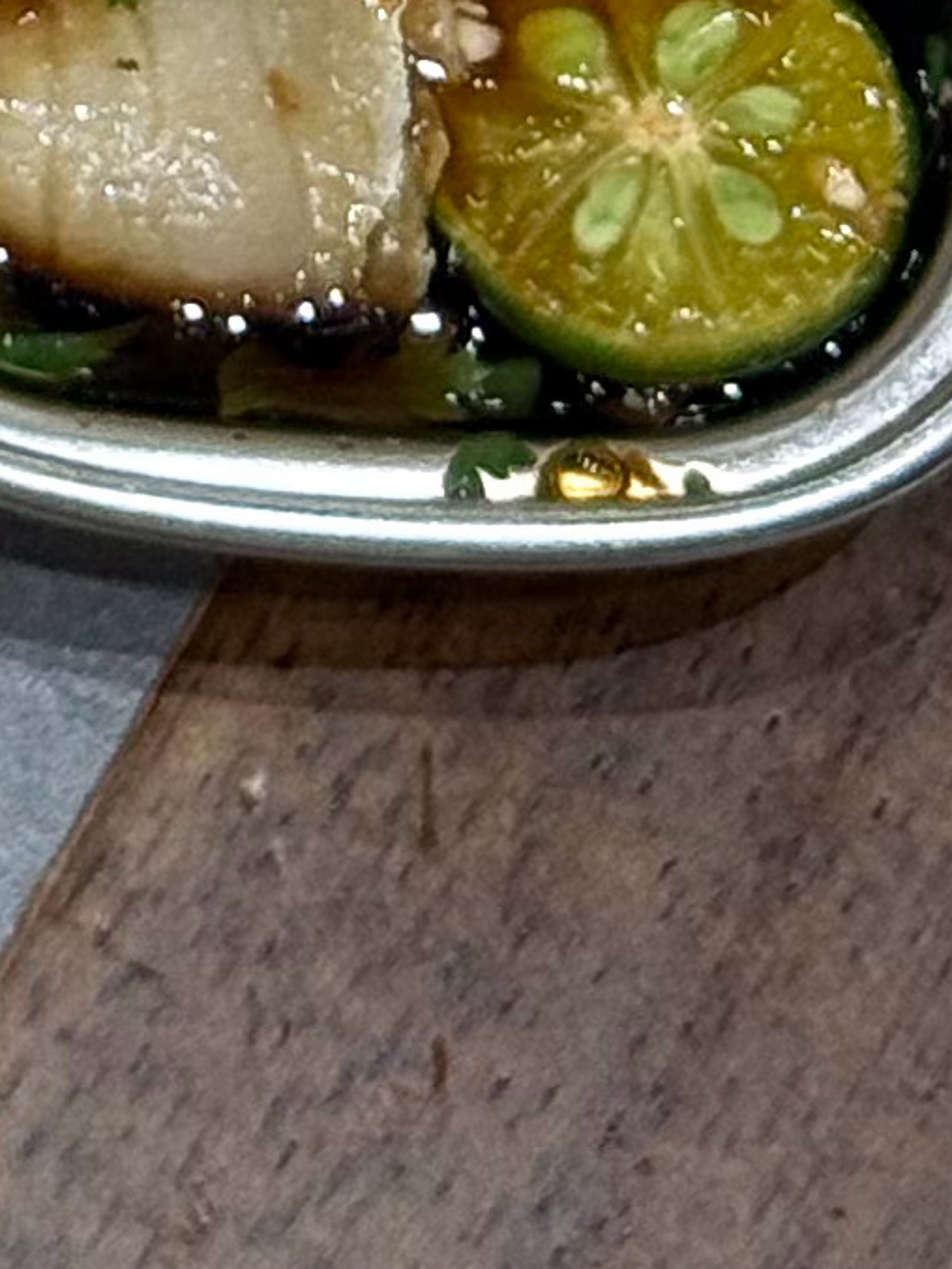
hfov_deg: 5.1
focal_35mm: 286
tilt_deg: -60.6
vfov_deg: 6.4
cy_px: -2452
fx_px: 10484
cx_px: -935
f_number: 1.78
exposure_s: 1/121
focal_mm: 6.76
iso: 80
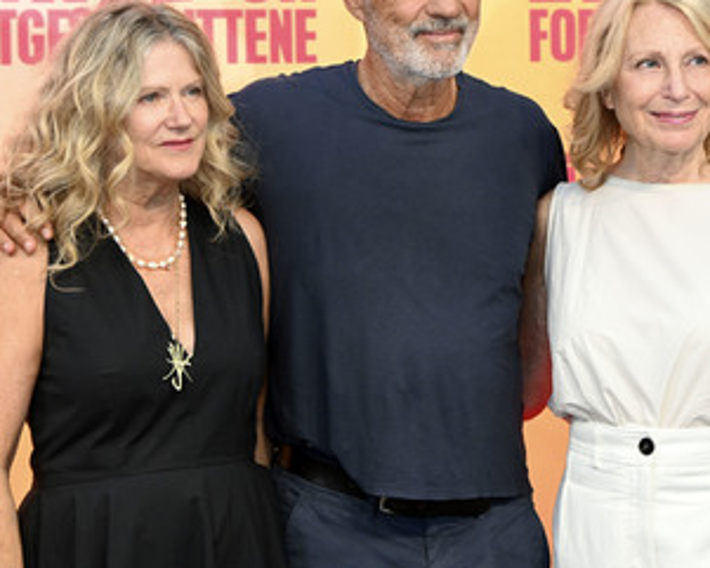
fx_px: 1892
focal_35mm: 90
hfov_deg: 21.2
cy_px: 238
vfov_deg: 17.1
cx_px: 400
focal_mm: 64
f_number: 6
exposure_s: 1/200
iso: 1000
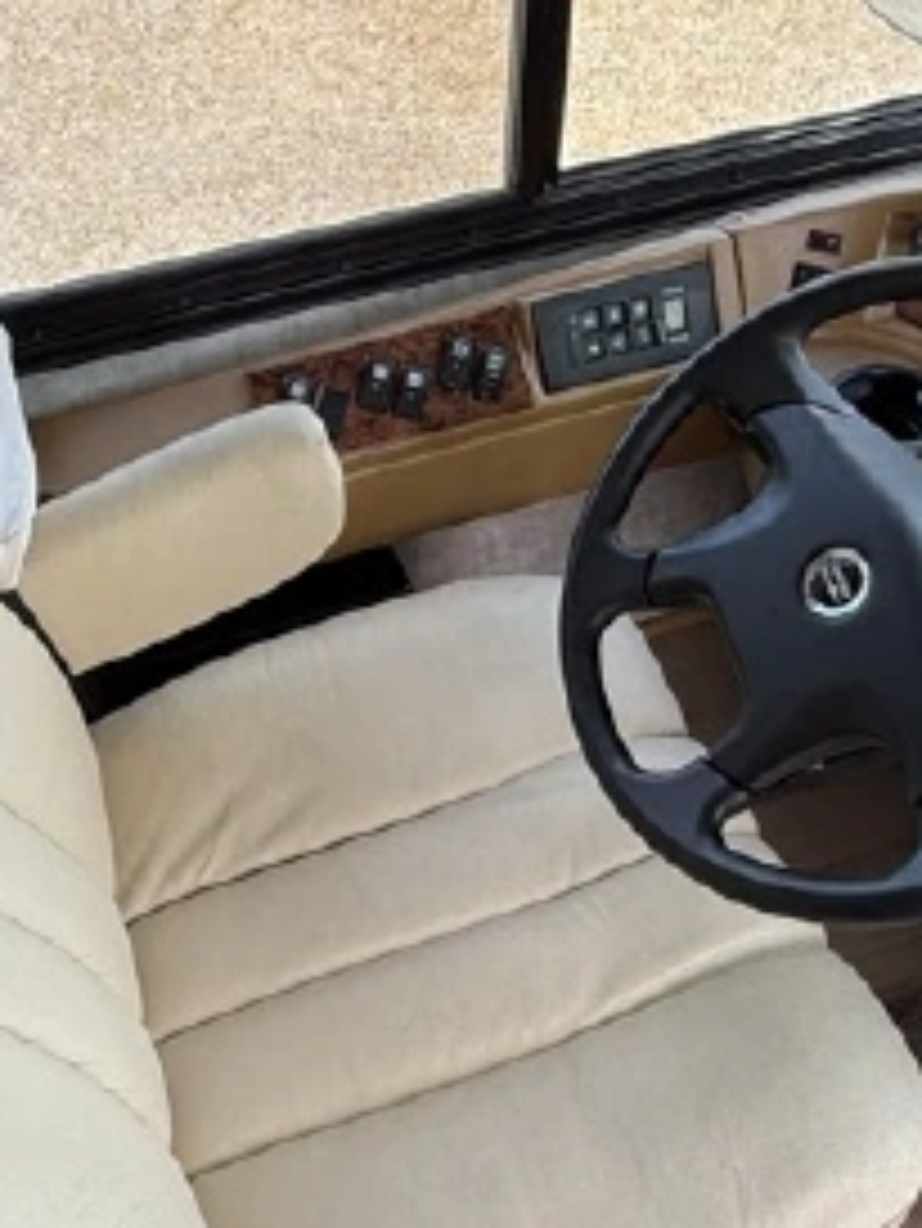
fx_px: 1455
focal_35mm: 41
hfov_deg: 35.1
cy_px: 603
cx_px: 382
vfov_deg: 45.8
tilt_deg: -49.3
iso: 50
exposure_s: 1/148
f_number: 2.2
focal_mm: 2.22
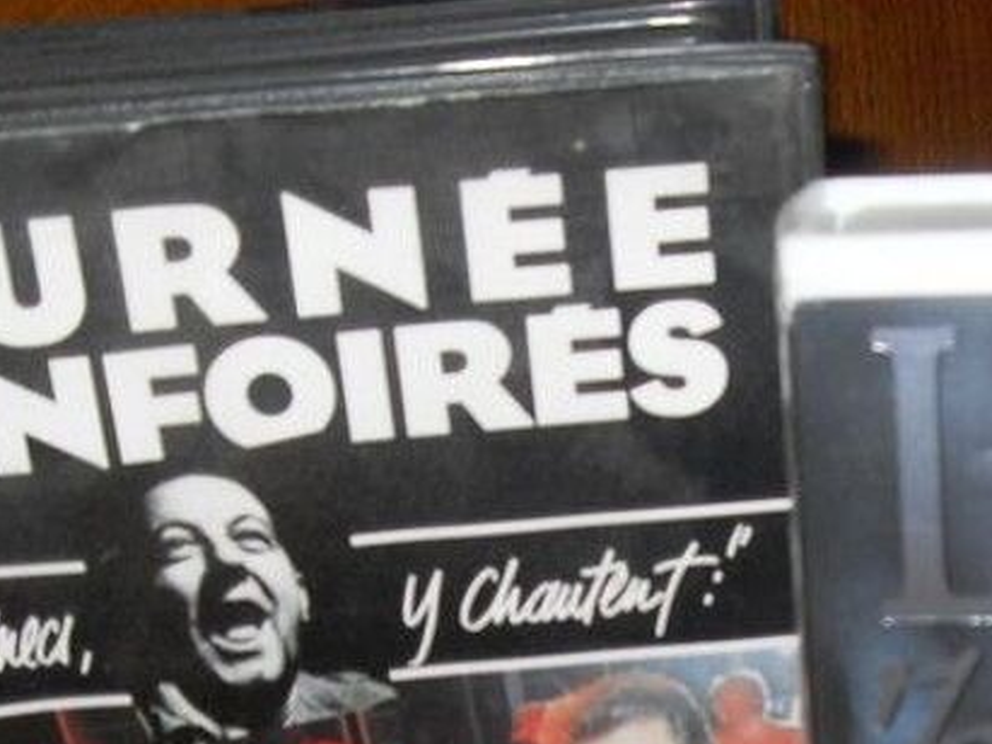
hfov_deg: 21.4
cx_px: 850
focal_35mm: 90
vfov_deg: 15.8
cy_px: 903
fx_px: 2578
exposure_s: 1/45
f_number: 2.8
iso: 100
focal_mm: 6.3
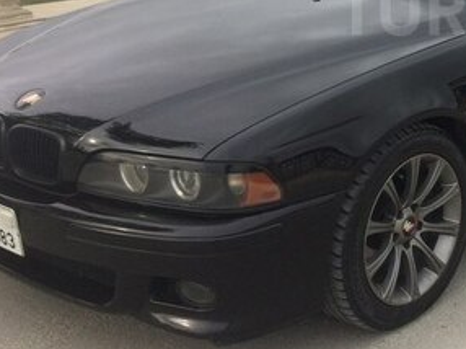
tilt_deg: -8.9
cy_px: 11
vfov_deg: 21.2
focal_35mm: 67
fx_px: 901
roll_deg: -4.4
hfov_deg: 26.8
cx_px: 505
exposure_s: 1/1109
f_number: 2.2
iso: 32
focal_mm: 4.15
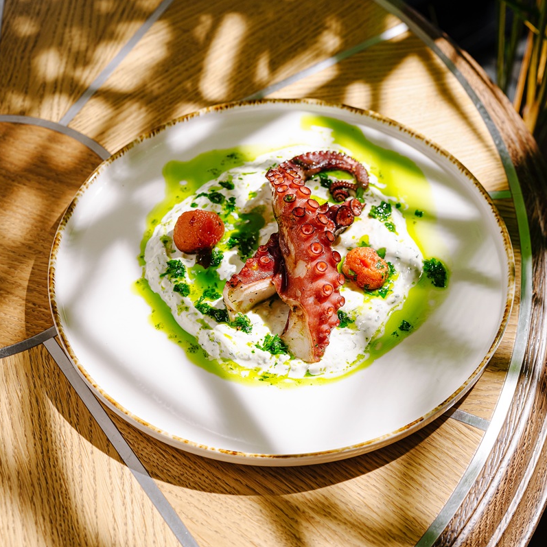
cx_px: 371
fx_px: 1144
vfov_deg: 26.9
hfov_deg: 26.7
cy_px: 273
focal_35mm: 64
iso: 250
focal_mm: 50
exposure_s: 1/160
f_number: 5.6
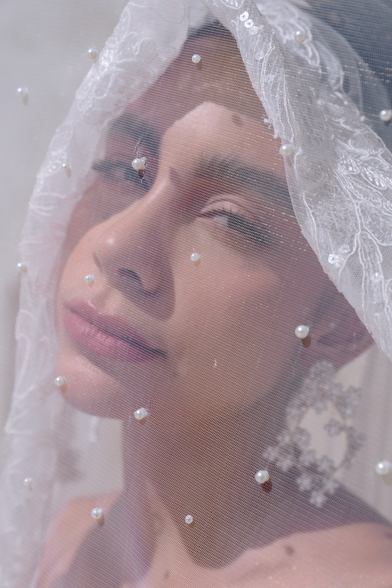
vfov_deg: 28.8
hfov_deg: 19.5
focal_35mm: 70
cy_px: 294
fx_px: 1143
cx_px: 196
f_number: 7.1
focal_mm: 70
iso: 80
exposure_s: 1/640
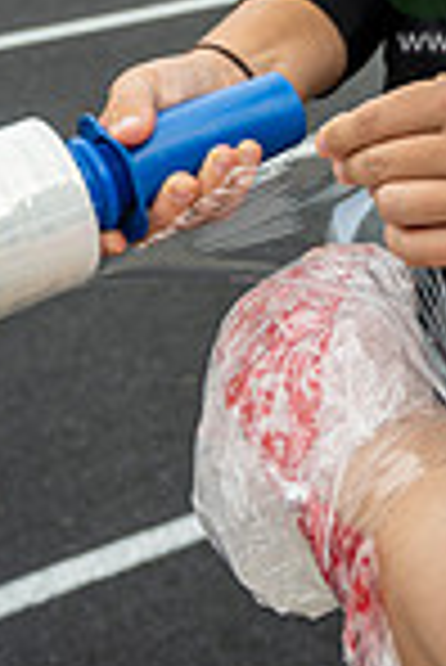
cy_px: -54
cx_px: 581
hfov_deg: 17.5
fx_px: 1353
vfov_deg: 25.8
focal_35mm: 73
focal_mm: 24
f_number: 4
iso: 250
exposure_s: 1/800
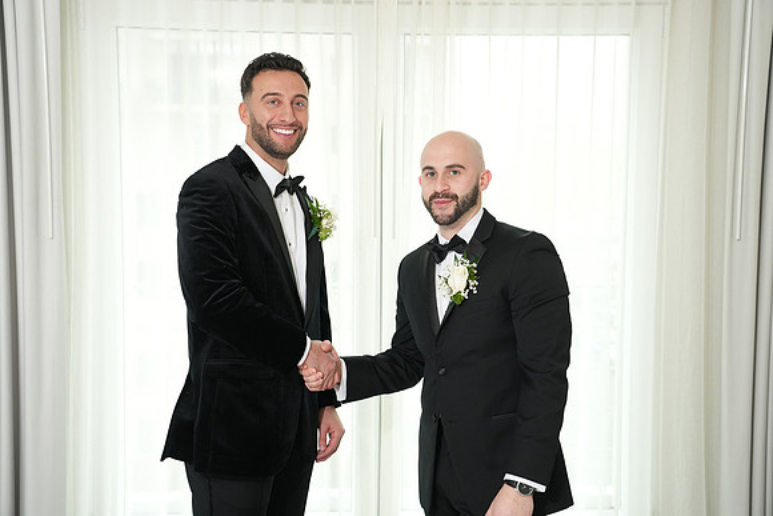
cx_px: 386
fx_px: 1009
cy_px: 258
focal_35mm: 47
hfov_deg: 41.9
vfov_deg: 28.7
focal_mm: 47
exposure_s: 1/200
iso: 1250
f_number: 4
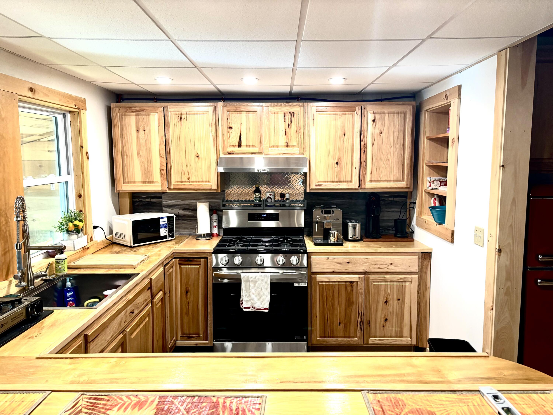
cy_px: 208
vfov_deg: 53.1
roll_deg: +1.5
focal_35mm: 26
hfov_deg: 67.3
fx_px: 415
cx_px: 276
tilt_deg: -7.2
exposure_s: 1/60
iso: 125
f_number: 1.6
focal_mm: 5.96
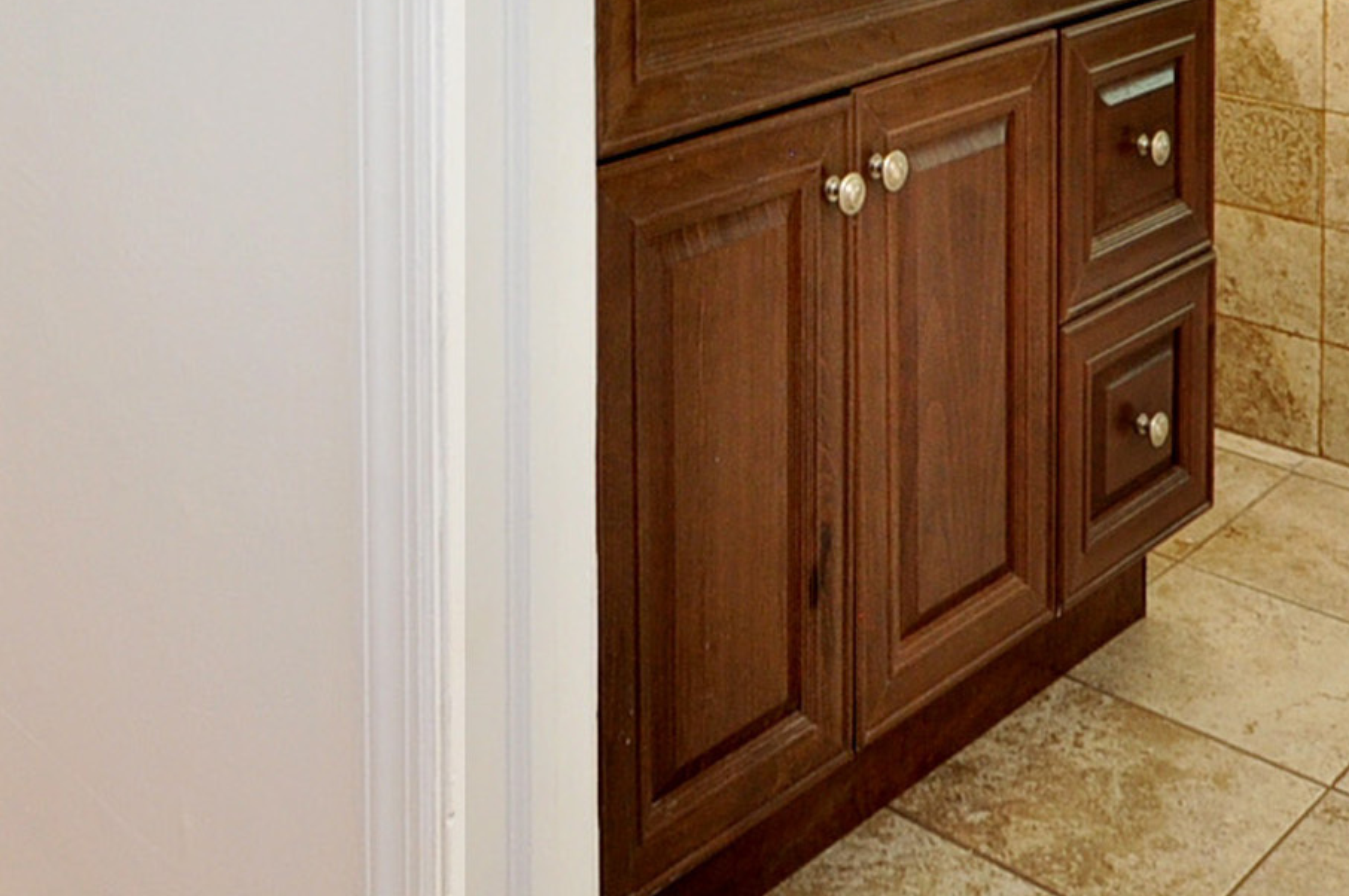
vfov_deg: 23.6
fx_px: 1797
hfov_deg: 40.9
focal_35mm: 48
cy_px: -362
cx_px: 503
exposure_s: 1/40
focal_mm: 10
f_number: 4
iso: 250
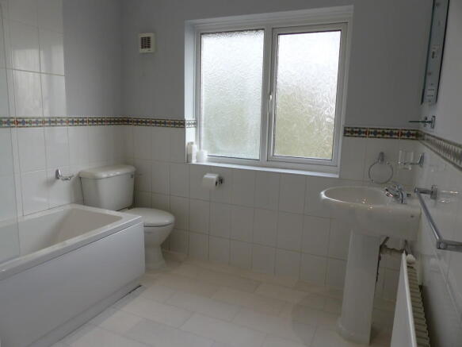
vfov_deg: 54.9
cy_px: 174
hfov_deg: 69.4
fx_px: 334
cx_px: 231
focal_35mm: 25
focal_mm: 4.5
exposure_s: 1/100
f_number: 3.5
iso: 100
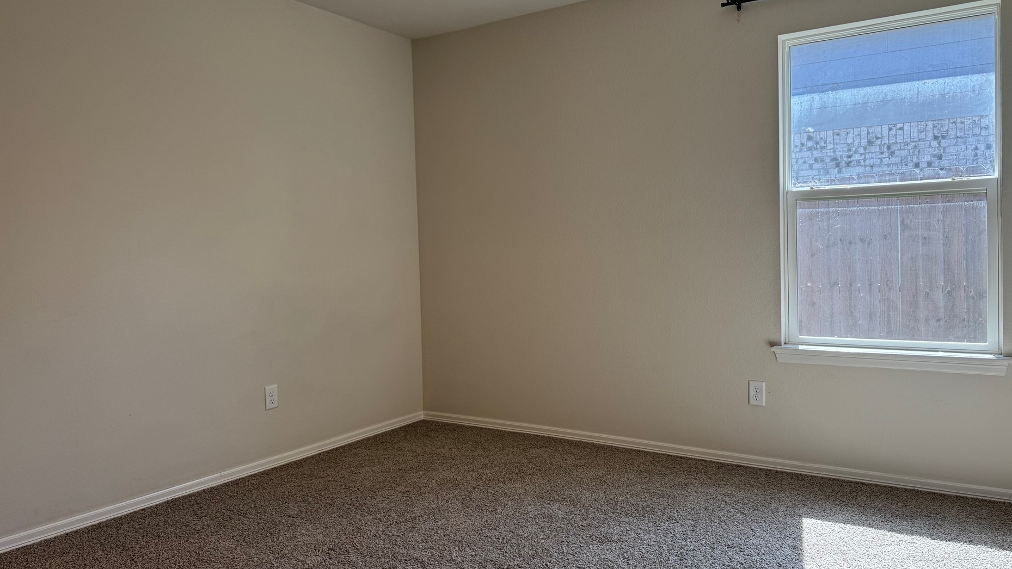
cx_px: 520
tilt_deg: -3.0
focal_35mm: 27
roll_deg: +0.9
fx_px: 725
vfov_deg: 42.9
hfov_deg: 69.8
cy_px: 274
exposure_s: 1/223
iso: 80
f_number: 1.78
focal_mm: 6.76
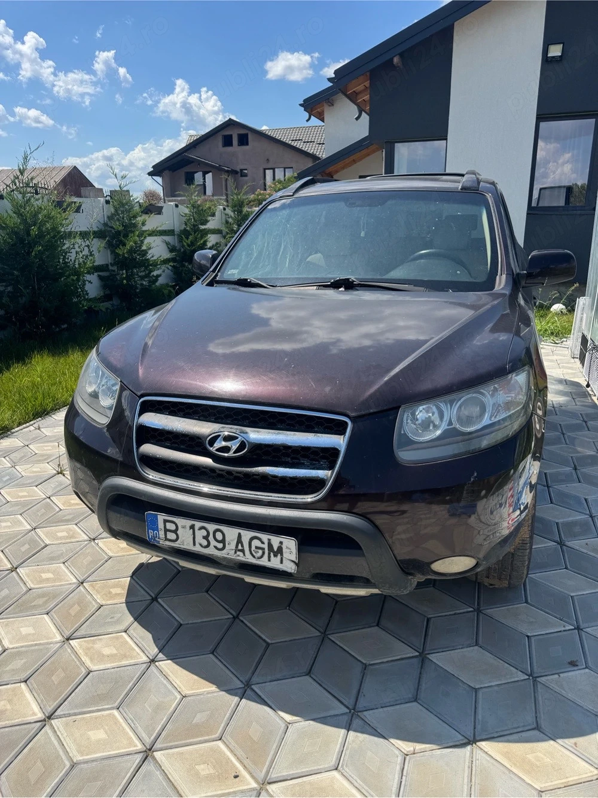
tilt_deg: -15.8
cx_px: 299
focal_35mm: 24
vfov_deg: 71.6
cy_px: 399
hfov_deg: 56.8
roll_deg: +1.7
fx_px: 553
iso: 80
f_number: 1.78
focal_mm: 6.76
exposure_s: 1/4608
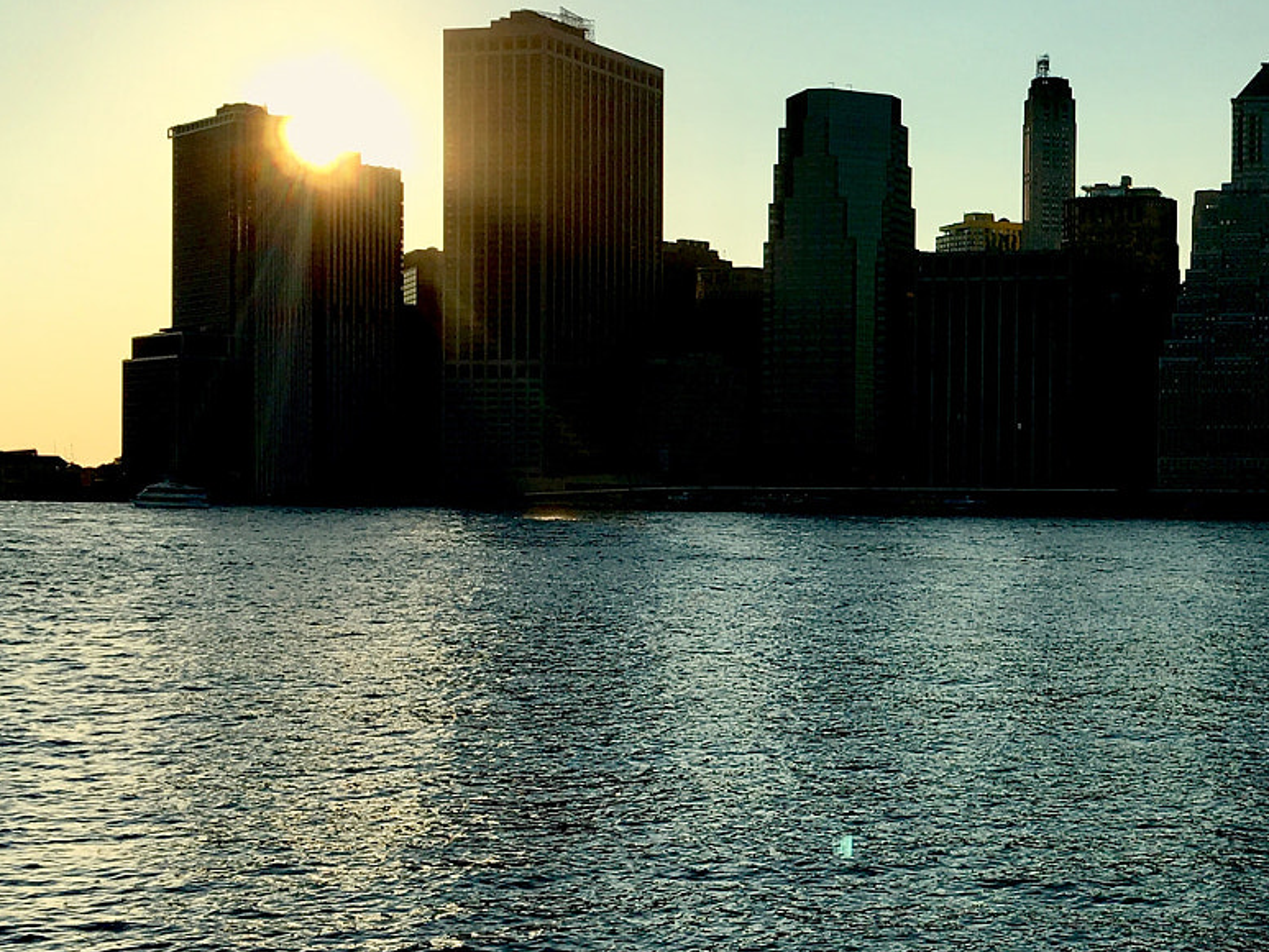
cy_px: 535
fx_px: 2200
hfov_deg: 30.1
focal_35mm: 60
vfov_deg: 24.4
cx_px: 1246
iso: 25
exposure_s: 1/2262
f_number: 2.2
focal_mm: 4.15
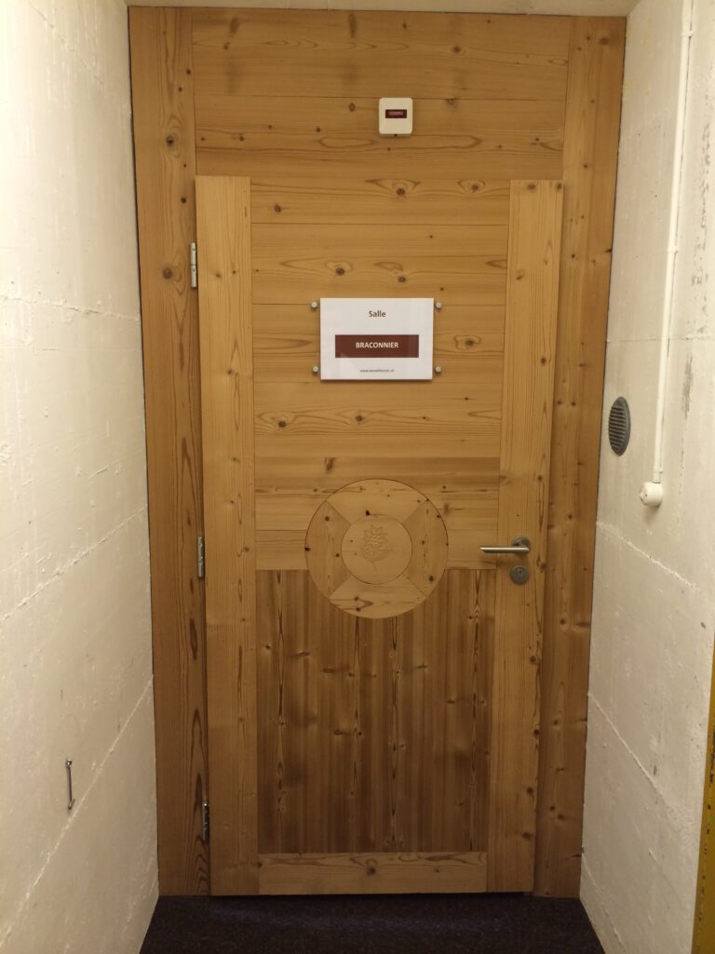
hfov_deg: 46.8
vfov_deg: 60.0
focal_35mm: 30
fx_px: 826
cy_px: 477
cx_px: 358
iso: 125
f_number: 2.2
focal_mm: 4.12
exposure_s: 1/33
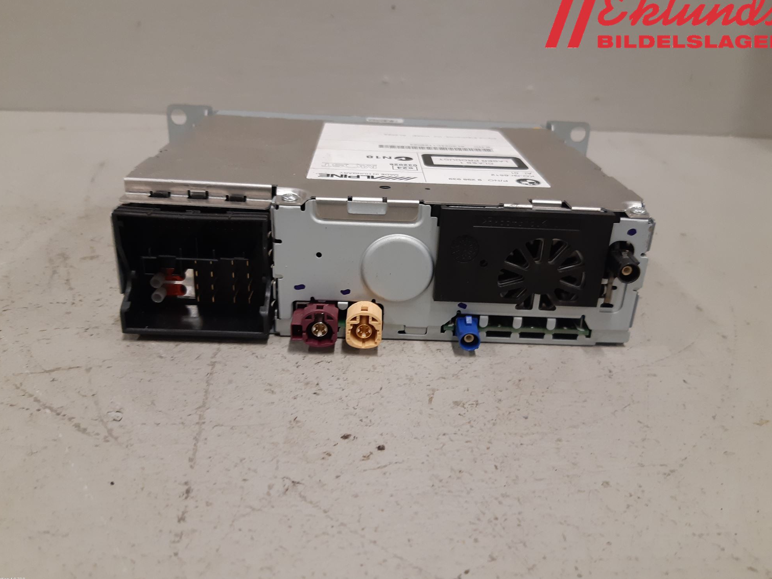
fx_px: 602
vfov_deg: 51.3
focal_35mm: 27
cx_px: 384
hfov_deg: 65.3
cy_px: 282
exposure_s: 1/50
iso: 125
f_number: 1.7
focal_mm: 3.93
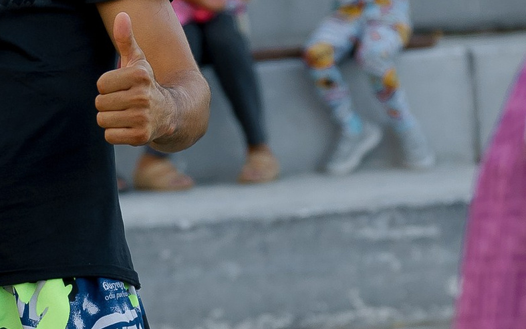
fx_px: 5634
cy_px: 108
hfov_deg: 5.3
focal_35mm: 393
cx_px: -202
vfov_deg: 3.3
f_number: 3.5
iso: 320
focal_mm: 79
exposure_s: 1/200
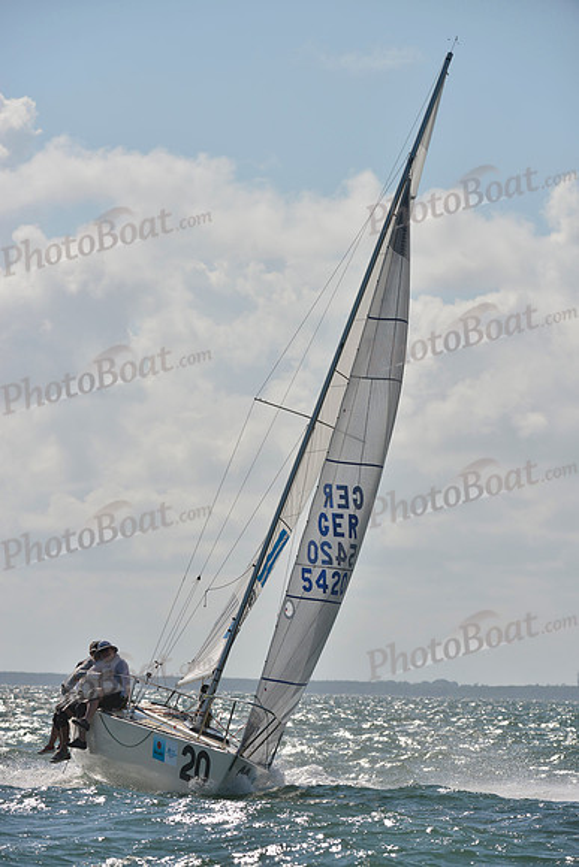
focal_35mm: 200
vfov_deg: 10.3
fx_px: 4822
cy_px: 434
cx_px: 290
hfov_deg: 6.9
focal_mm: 200
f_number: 8
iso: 280
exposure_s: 1/2000
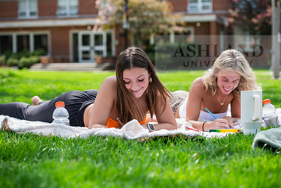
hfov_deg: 26.0
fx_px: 609
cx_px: 140
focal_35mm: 78
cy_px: 94
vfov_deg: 17.5
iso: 100
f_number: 3.5
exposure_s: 1/400
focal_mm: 78
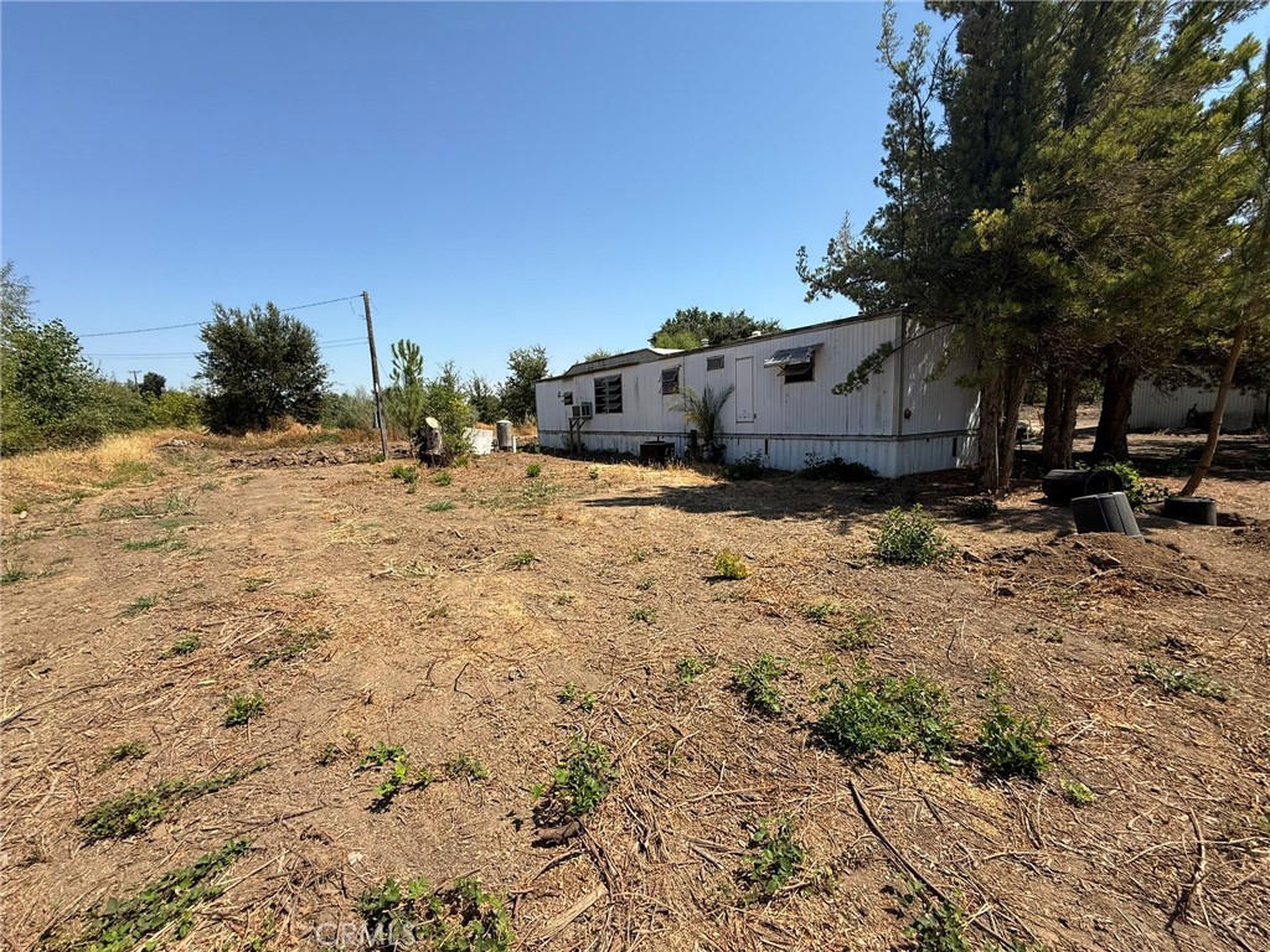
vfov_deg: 85.7
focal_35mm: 14
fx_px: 514
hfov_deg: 102.1
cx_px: 635
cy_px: 476
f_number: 2.2
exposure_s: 1/1848
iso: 50
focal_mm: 2.22
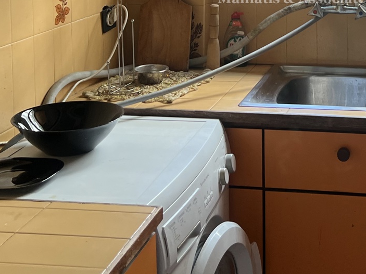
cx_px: 294
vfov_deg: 19.3
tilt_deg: -2.7
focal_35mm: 71
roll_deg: +0.7
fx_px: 751
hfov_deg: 26.9
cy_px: -68
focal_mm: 5.7
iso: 125
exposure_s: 1/121
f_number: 1.5
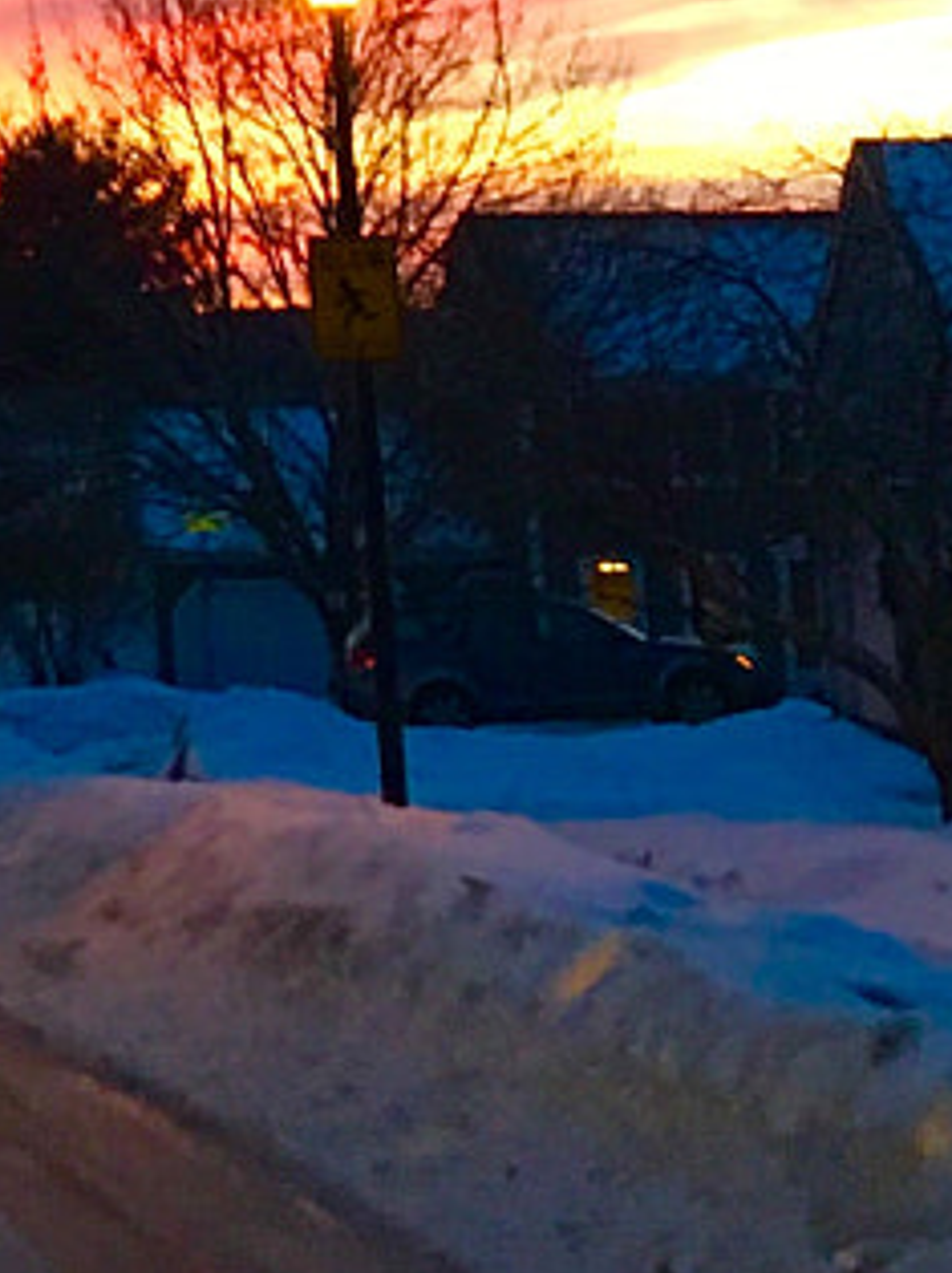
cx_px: -531
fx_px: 5434
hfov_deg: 9.7
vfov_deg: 12.2
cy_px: -1046
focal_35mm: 148
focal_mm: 4.15
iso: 50
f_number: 2.2
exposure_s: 1/15
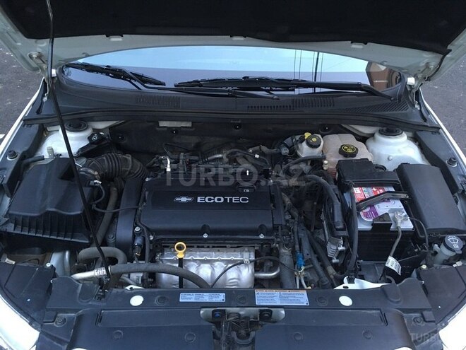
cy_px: 175
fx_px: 390
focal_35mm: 29
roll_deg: -2.0
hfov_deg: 61.7
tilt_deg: -36.7
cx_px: 233
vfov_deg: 48.2
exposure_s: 1/33
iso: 160
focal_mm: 4.15
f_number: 2.2
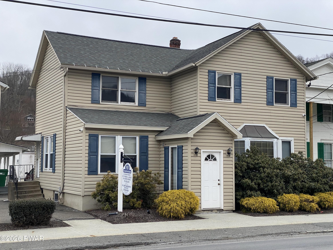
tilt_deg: +4.2
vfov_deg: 28.0
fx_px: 500
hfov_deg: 36.8
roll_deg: -0.7
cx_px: 166
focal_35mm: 52
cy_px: 125
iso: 20
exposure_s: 1/666
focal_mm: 6
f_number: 2
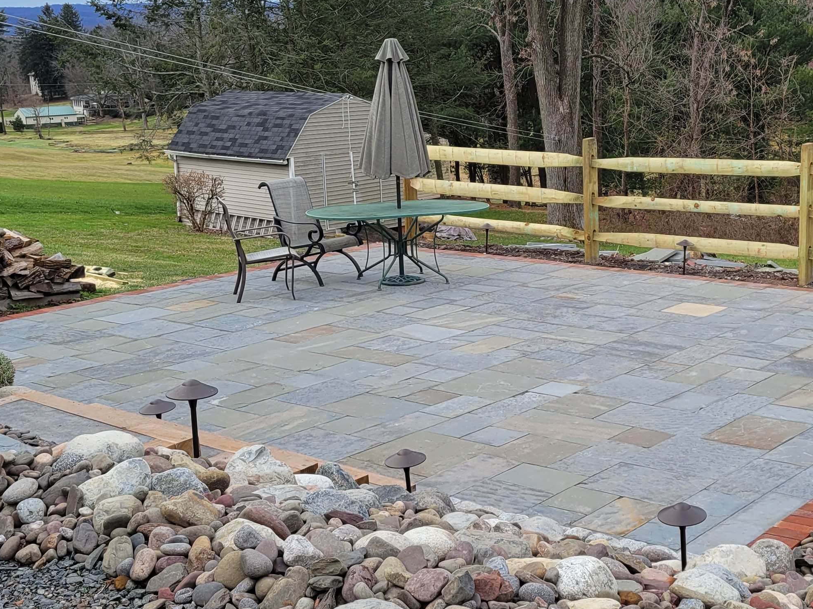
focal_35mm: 53
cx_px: 563
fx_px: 1245
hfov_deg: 35.7
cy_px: 314
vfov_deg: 27.5
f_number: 1.8
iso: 40
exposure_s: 1/342
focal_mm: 5.4
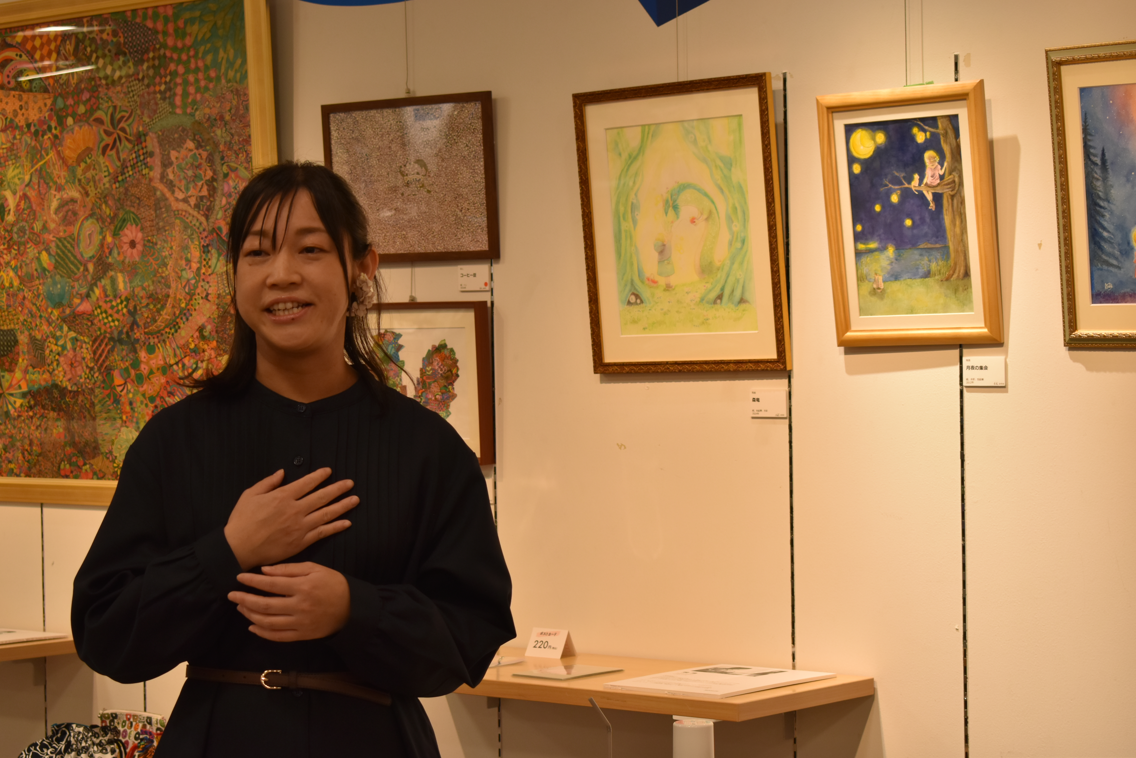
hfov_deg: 27.0
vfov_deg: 18.2
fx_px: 2366
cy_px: 379
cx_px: 568
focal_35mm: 75
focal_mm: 50
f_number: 6.3
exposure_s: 1/160
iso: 400
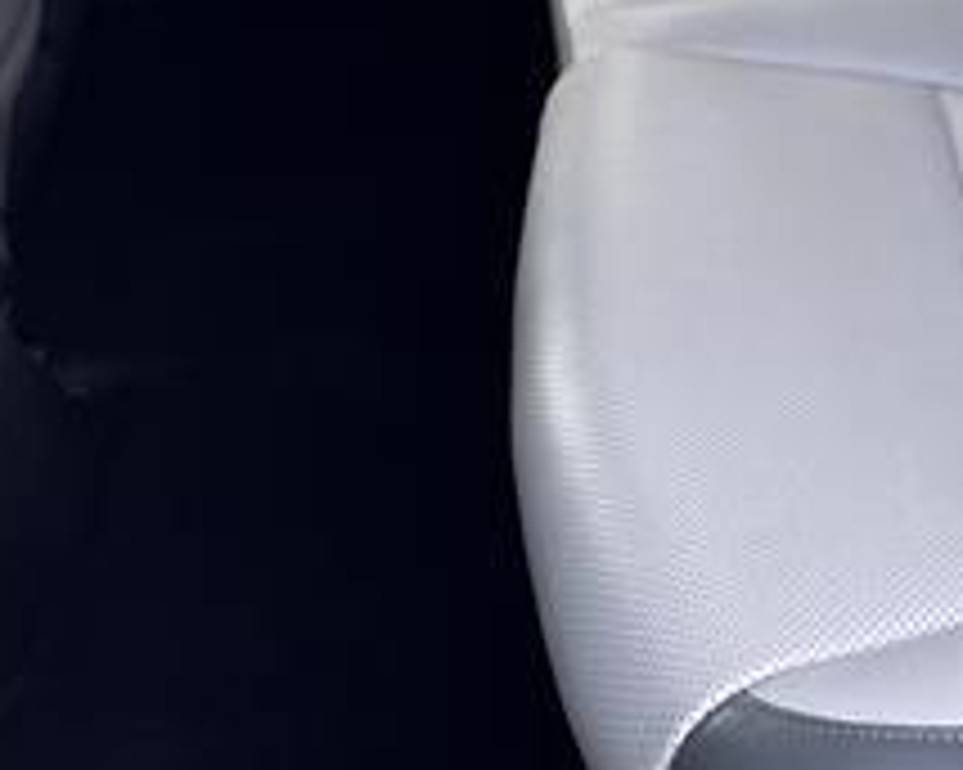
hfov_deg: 22.0
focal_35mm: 76
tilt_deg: -20.2
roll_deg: +1.9
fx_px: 2165
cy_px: -297
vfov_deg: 18.4
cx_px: 1318
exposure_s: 1/318
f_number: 1.6
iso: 50
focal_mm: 5.96
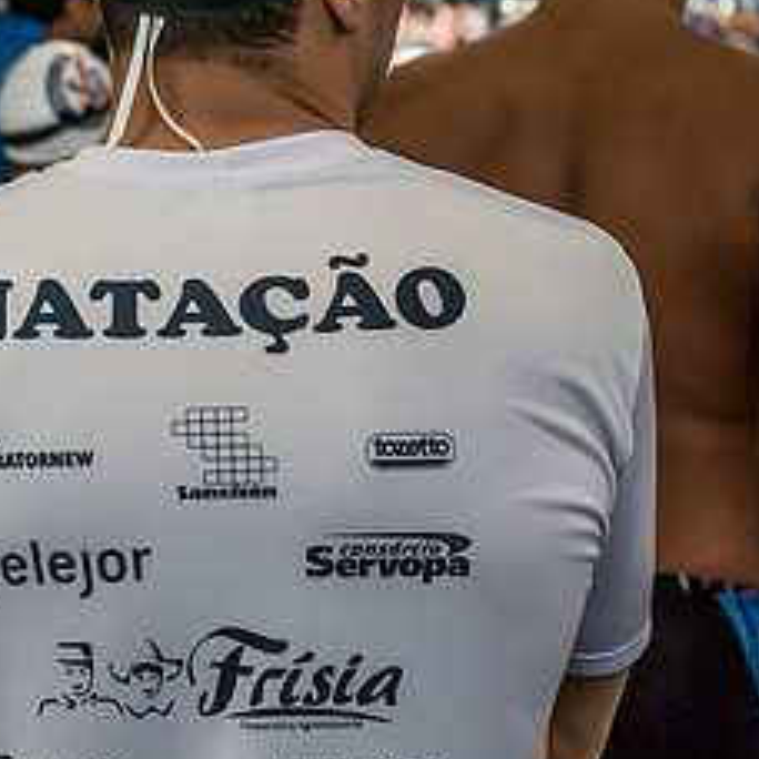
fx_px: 2158
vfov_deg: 19.9
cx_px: 215
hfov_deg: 19.8
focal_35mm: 87
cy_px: 380
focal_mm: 25
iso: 3200
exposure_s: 1/1000
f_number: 2.8
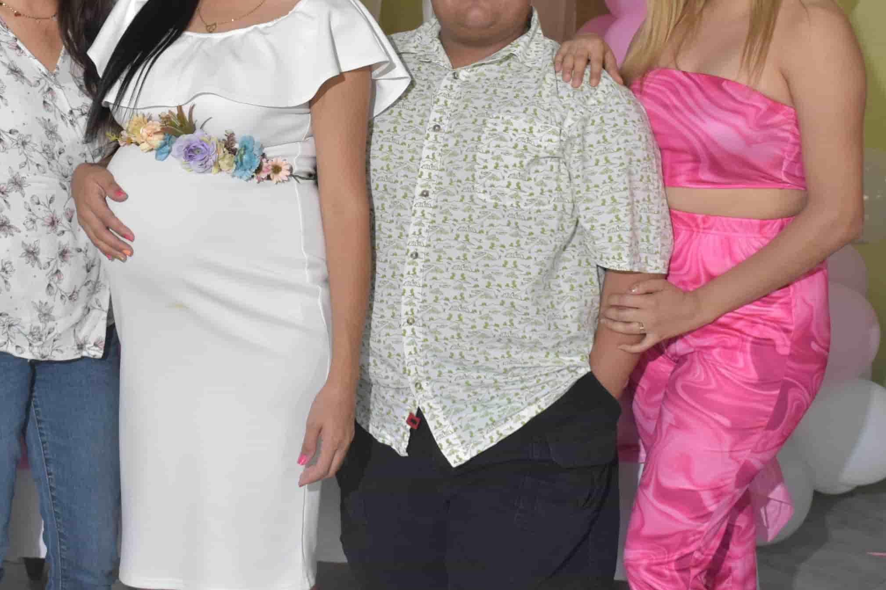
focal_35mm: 59
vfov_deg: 22.7
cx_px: 285
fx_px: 1452
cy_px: 141
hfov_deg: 33.6
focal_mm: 22
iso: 1600
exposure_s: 1/100
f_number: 4.5
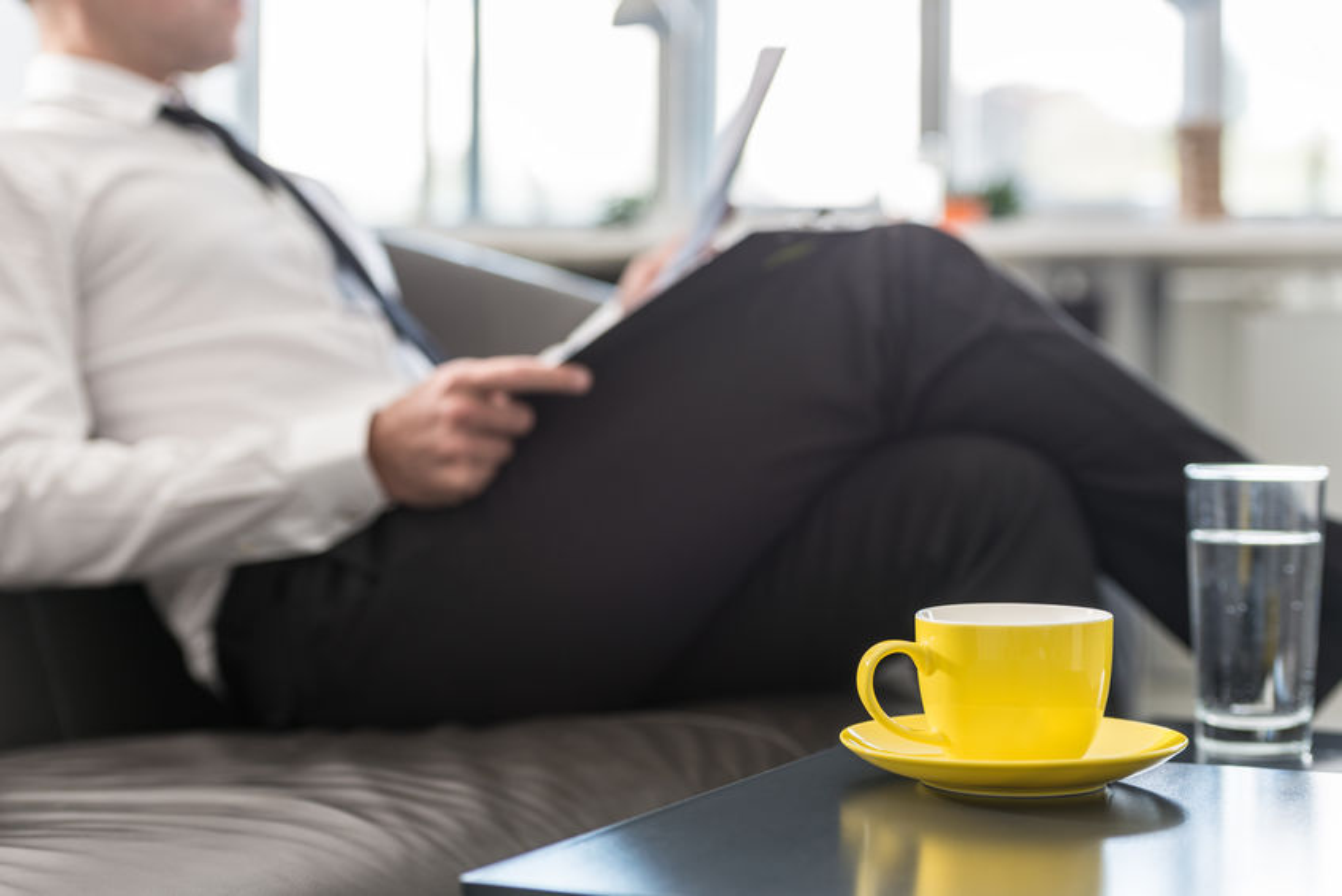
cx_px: 671
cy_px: 448
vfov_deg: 19.5
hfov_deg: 28.8
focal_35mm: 70
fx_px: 2610
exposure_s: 1/30
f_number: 3.5
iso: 100
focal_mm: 70
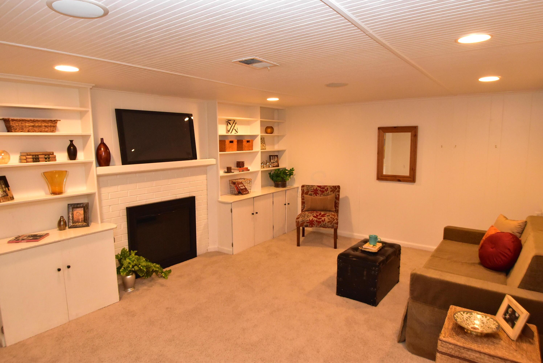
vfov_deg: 59.6
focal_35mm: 21
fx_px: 317
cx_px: 272
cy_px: 182
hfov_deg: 81.2
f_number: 5
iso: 4000
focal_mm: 14
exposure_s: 1/100
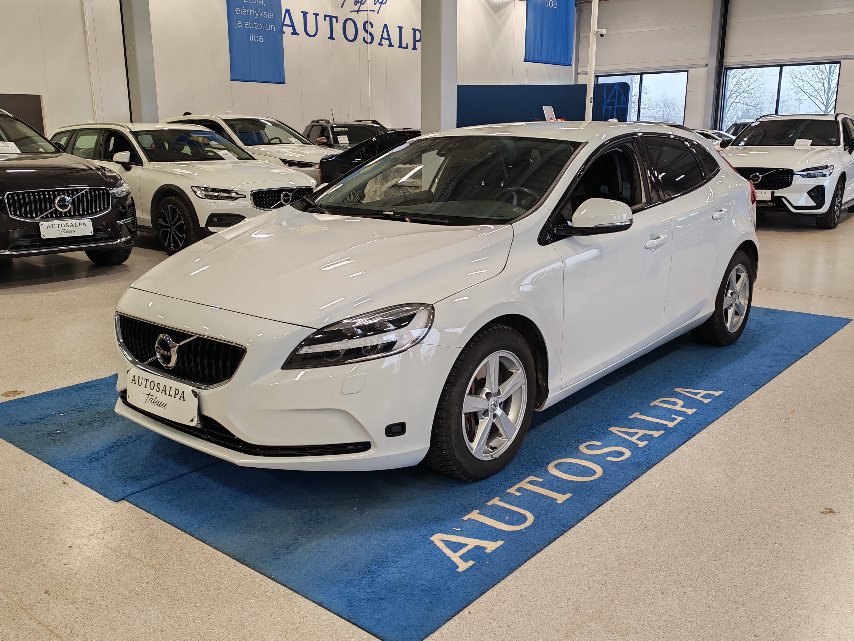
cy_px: 320
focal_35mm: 33
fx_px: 814
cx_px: 427
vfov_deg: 42.9
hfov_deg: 55.4
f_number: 1.9
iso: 125
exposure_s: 1/100
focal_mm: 6.12
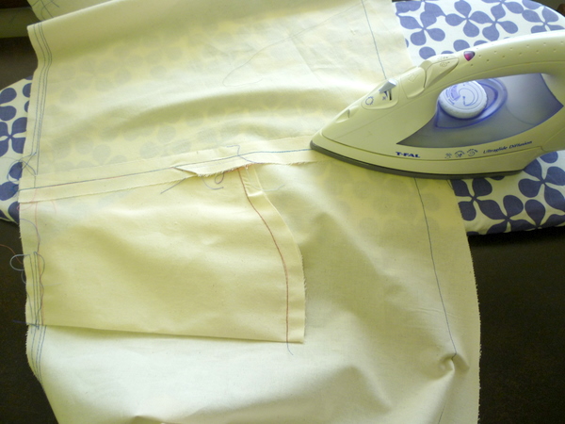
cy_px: 212
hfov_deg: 61.7
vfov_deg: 48.2
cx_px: 282
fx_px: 473
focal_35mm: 29
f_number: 3.3
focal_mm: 5.2
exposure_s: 1/40
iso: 80
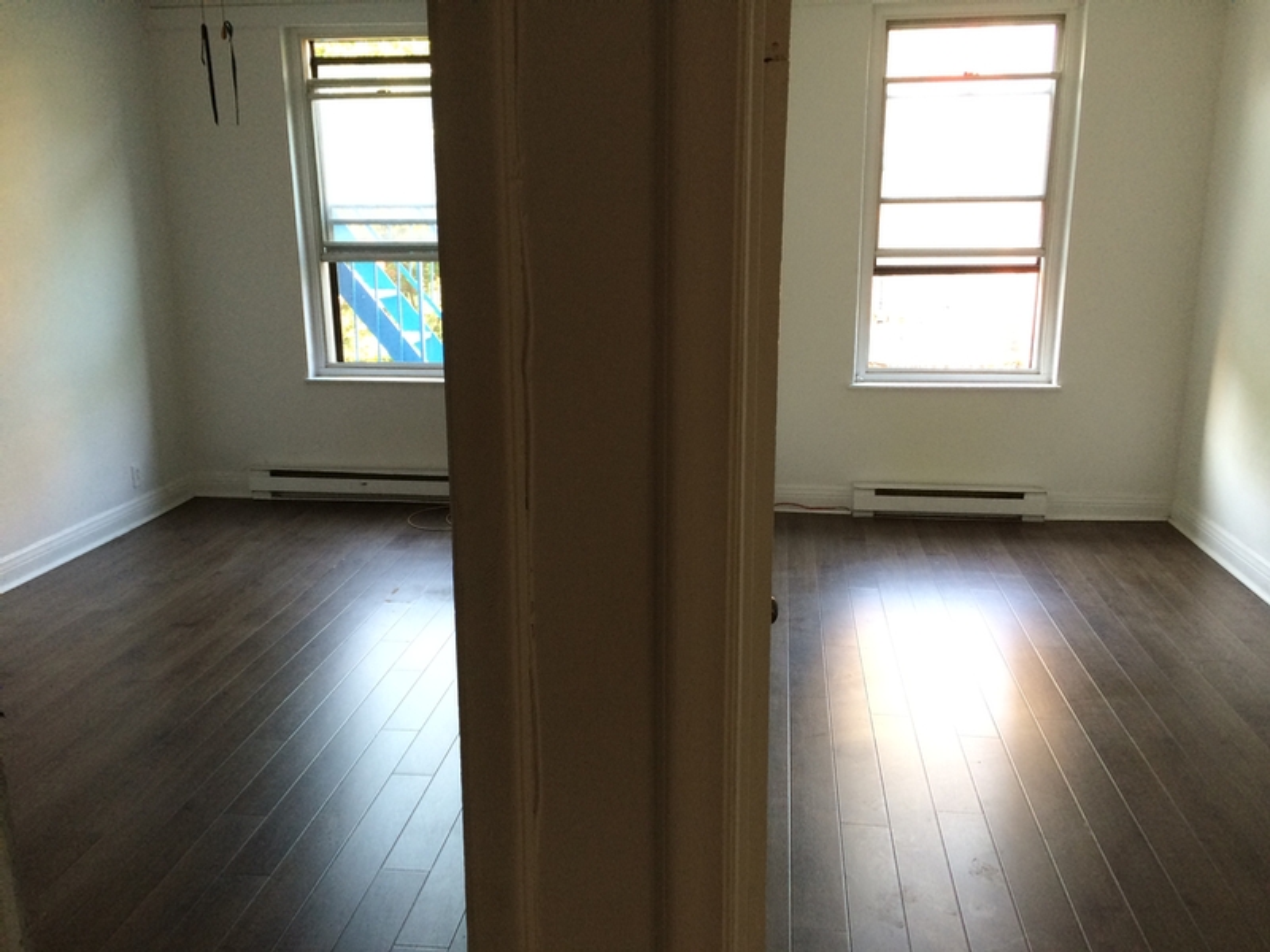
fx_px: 1064
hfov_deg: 61.7
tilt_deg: -14.9
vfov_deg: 48.2
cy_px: 476
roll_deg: +0.9
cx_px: 635
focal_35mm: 29
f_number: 2.2
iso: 80
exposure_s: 1/30
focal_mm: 4.15
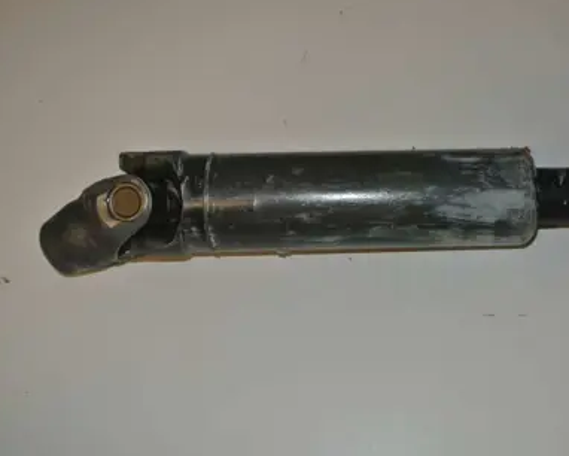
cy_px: 224
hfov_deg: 40.5
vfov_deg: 33.5
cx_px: 389
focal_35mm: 45
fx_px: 758
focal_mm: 12.7
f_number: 3.8
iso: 200
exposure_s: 1/60
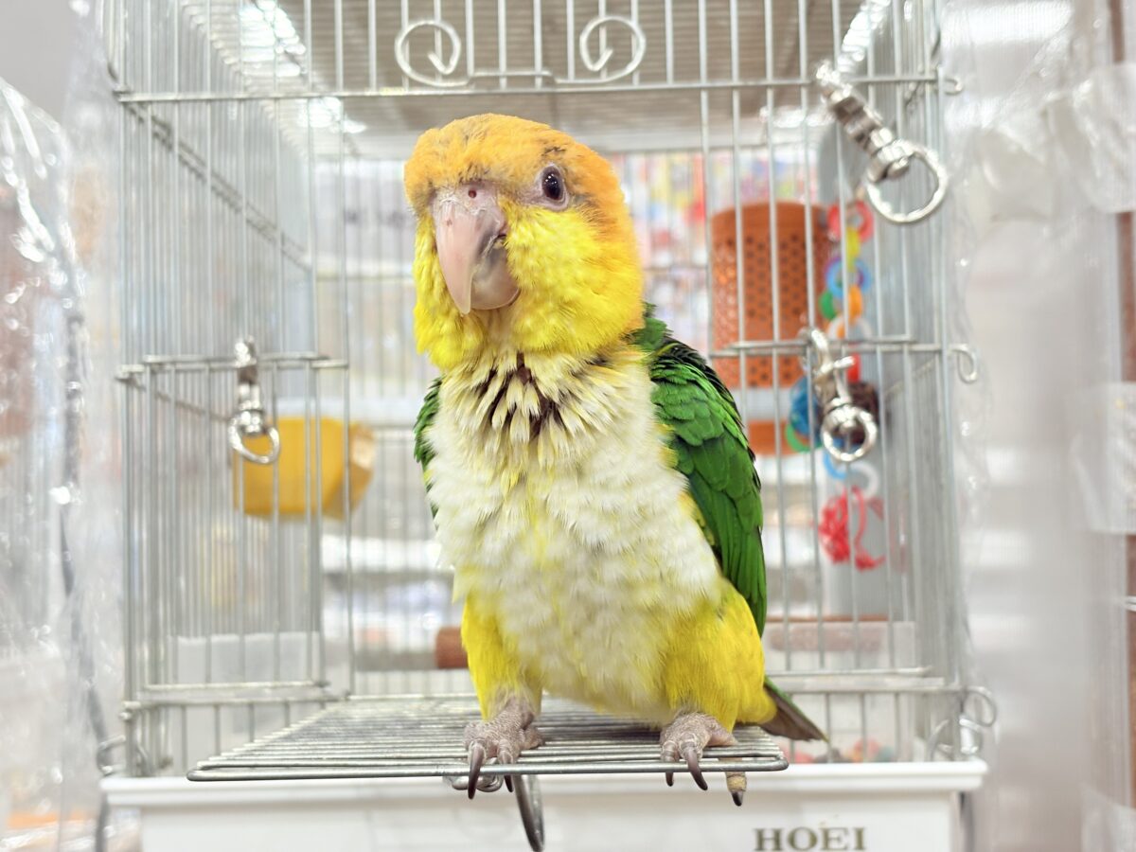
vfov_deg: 28.0
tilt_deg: +5.7
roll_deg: +1.3
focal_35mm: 52
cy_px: 426
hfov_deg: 36.8
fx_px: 1706
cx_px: 568
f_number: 1.6
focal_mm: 5.96
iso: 64
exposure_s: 1/50
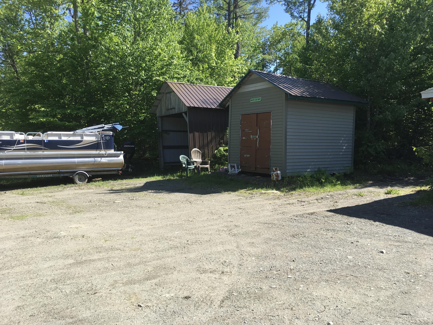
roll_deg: +0.4
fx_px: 363
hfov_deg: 61.7
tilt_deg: -4.4
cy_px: 162
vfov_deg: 48.2
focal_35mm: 29
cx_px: 216
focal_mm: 4.15
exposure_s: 1/630
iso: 25
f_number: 2.2
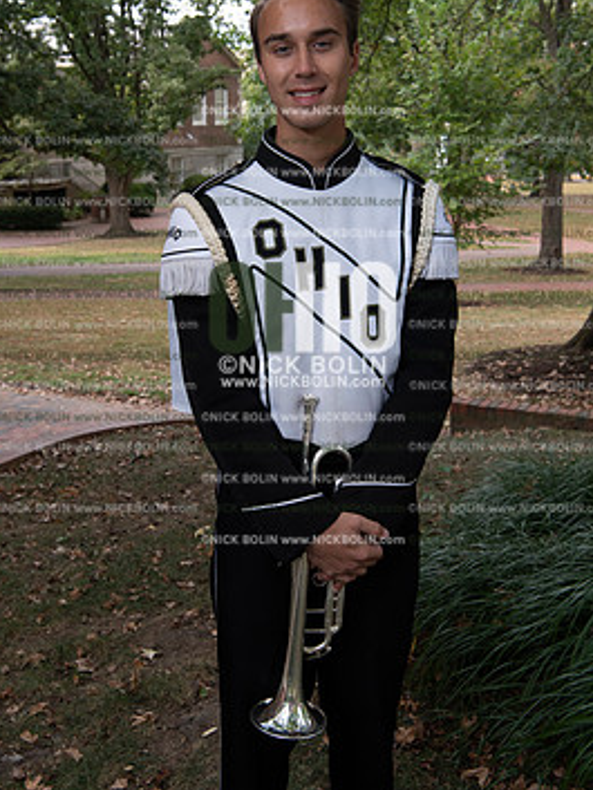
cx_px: 302
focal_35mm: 49
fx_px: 1119
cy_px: 325
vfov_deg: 38.8
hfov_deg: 29.7
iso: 500
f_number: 8
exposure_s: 1/100
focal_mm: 40
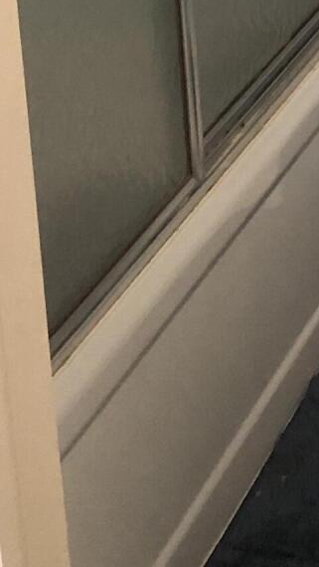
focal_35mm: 107
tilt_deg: -12.9
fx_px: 1608
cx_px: 682
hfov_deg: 10.3
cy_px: -396
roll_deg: +1.6
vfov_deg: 17.1
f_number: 1.8
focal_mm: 3.99
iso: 80
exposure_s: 1/15
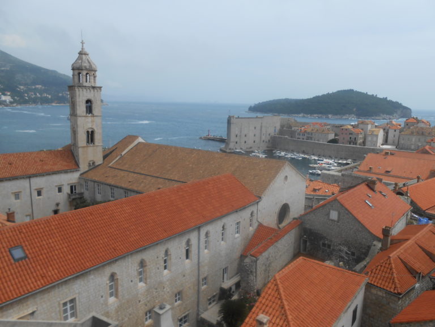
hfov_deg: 67.3
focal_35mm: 26
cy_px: 164
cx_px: 218
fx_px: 327
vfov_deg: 53.1
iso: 80
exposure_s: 1/1250
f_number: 3.5
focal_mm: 4.6
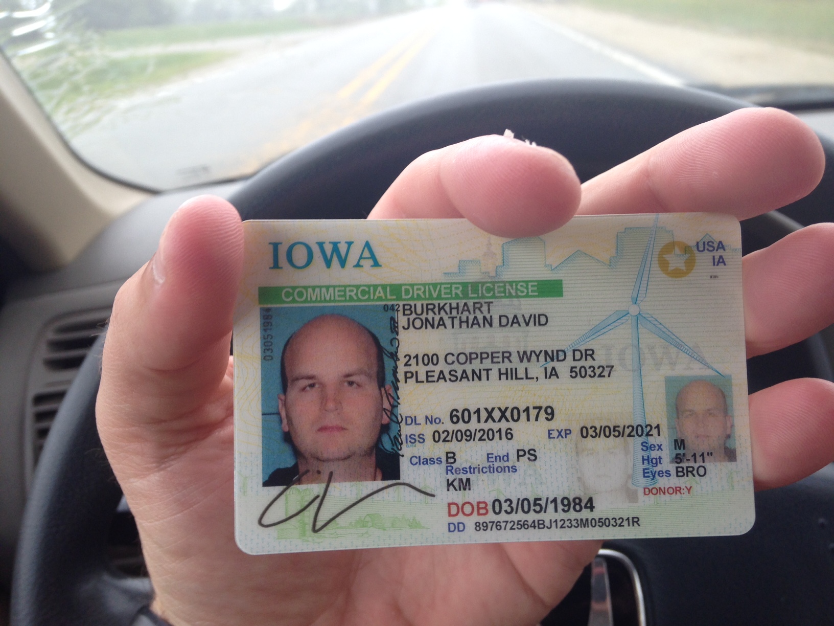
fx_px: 795
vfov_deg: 42.9
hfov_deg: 55.4
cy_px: 313
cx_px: 417
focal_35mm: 33
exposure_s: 1/60
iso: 50
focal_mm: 4.12
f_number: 2.4
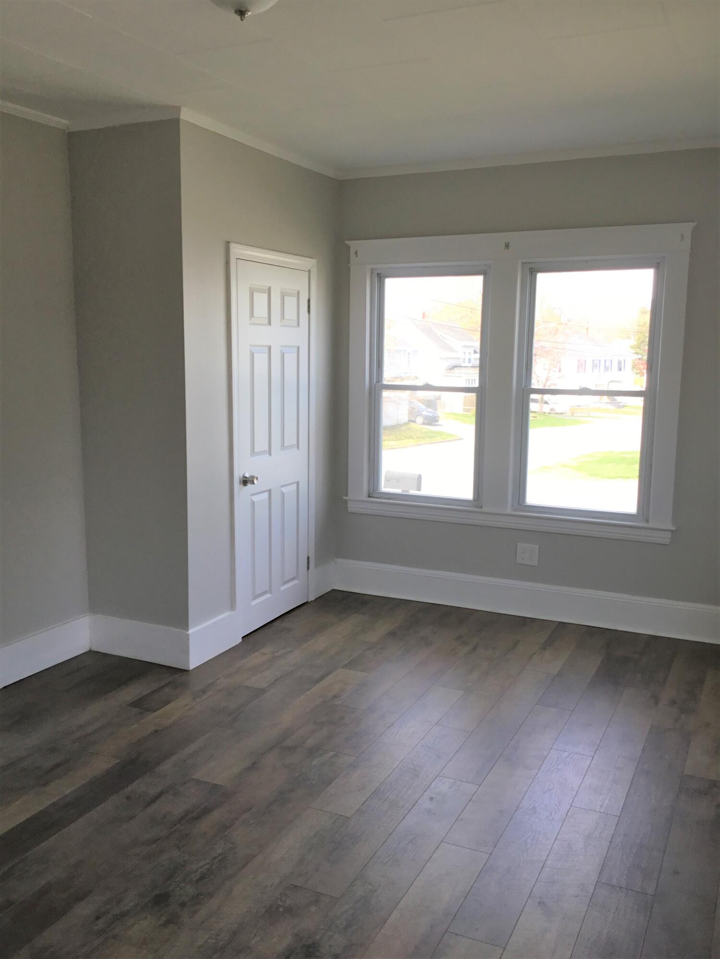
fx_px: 860
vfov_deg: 58.4
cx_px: 360
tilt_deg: -10.0
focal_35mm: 31
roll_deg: +1.2
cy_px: 480
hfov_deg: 45.4
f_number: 2.4
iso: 25
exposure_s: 1/120
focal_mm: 3.3
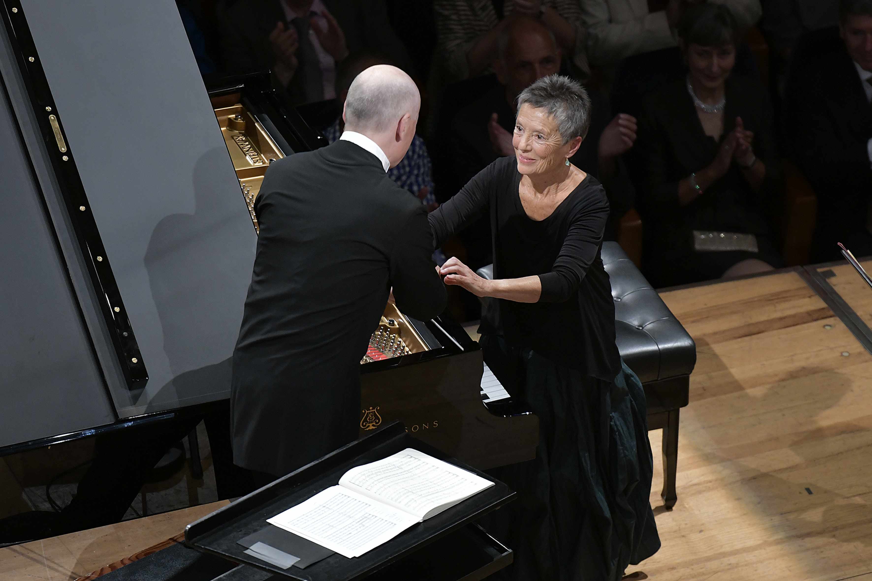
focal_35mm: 200
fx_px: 4844
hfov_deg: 10.3
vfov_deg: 6.9
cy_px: 290
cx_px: 436
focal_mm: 200
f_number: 4.5
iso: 1600
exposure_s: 1/250
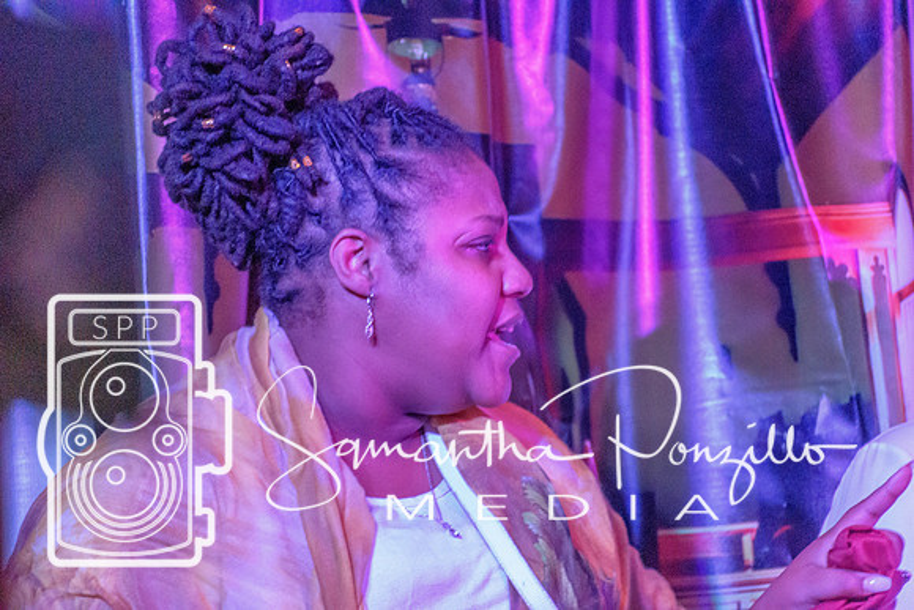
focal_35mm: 450
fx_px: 11427
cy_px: 305
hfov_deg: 4.6
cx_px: 457
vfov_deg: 3.1
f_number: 6.3
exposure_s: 1/125
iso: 12800
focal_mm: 300
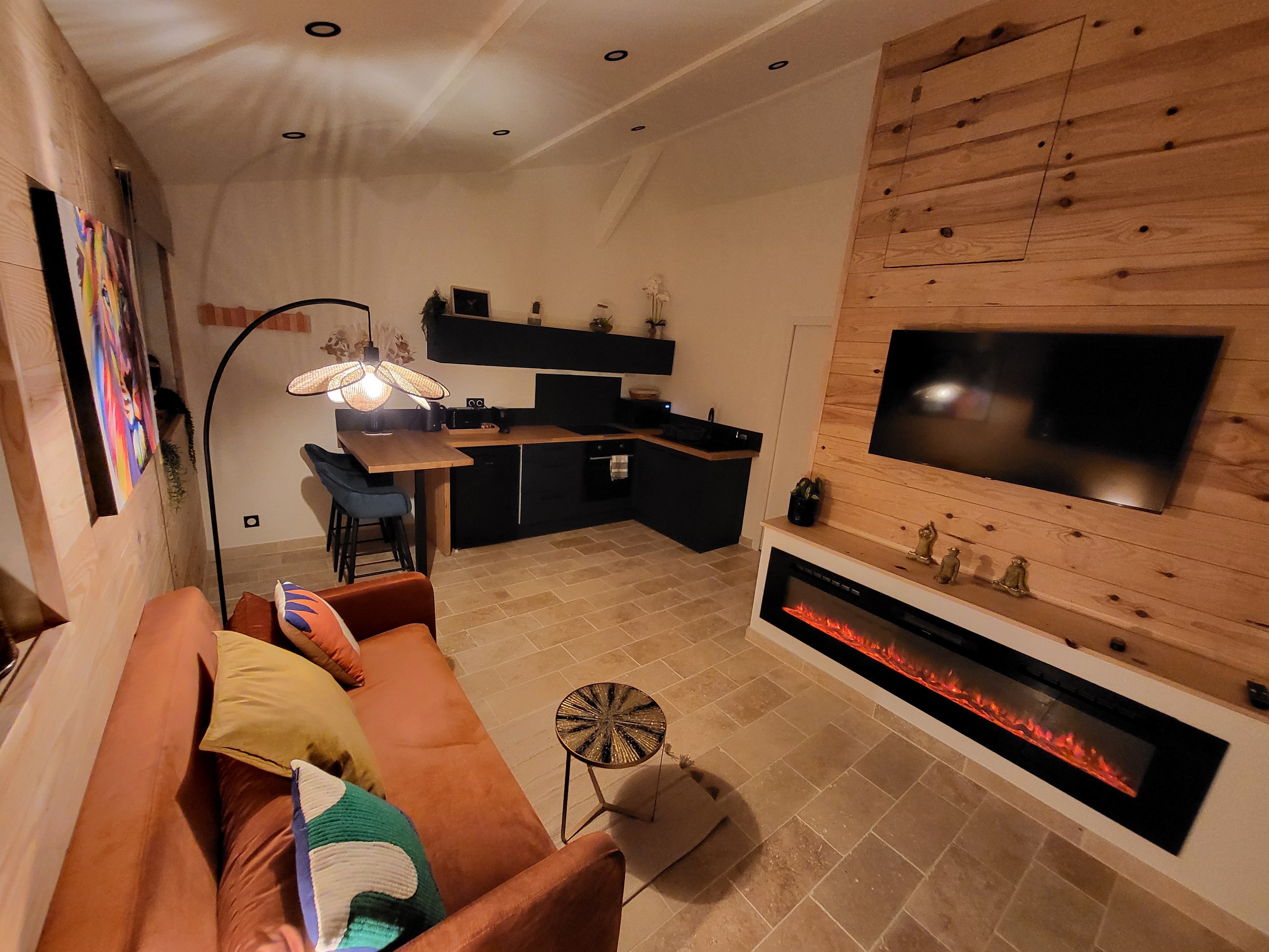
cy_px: 476
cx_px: 634
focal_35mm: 13
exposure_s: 1/25
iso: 640
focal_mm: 1.74
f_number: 2.2
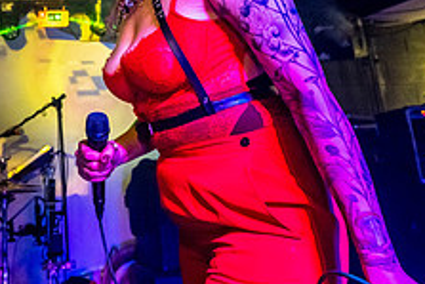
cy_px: 38
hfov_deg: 45.4
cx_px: 52
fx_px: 461
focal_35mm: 39
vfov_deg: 32.8
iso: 3200
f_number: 2.8
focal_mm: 14
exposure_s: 1/250
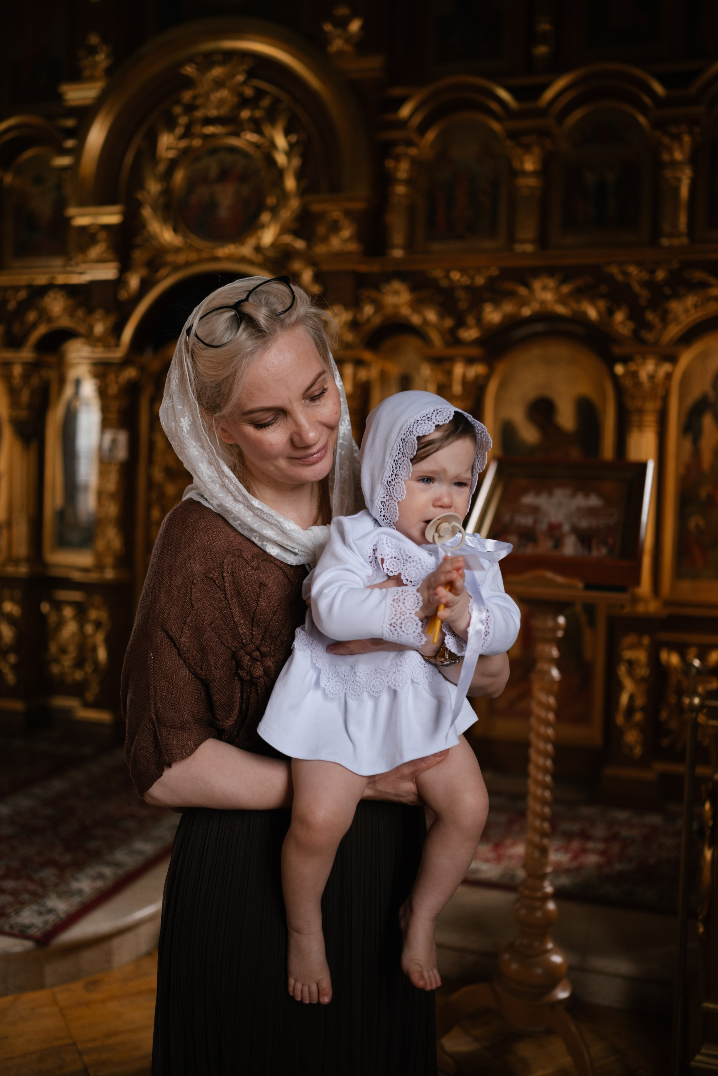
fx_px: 1046
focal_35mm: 35
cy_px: 538
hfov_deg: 37.9
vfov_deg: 54.4
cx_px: 359
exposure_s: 1/320
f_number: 1.8
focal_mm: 35
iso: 250
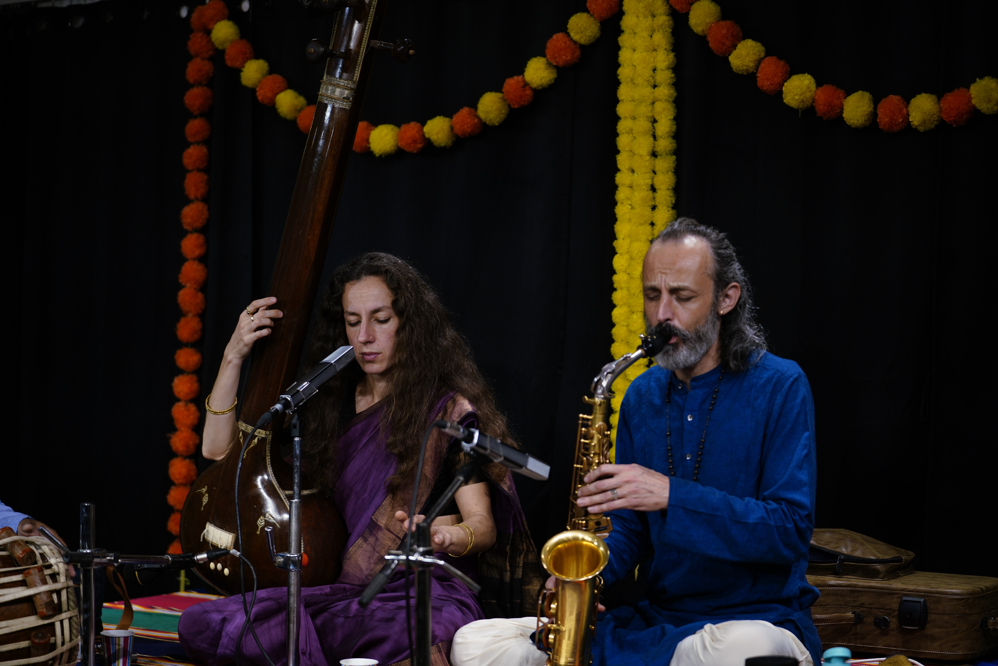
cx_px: 499
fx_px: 1941
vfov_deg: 19.5
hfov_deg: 28.8
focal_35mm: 70
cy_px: 333
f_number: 2.8
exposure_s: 1/125
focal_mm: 70
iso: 320
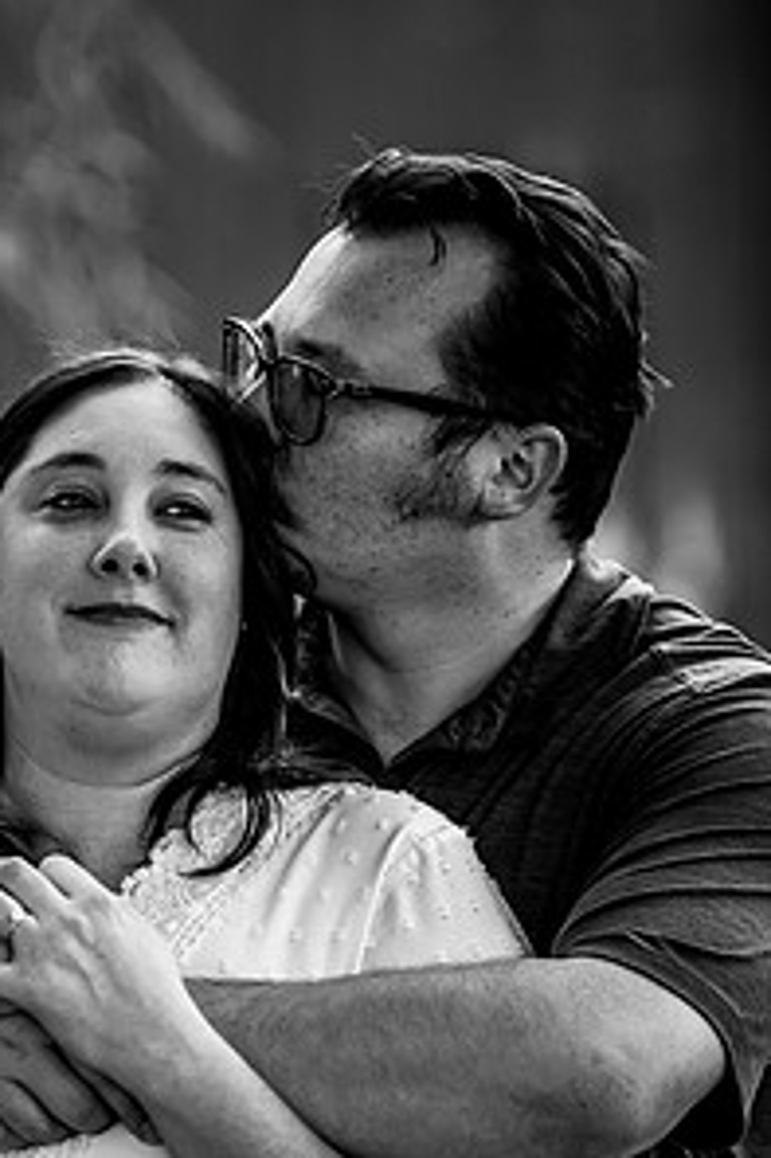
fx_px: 7590
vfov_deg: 8.7
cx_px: 188
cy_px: 708
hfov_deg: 5.8
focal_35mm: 236
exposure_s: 1/80
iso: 80
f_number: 2.8
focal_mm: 155
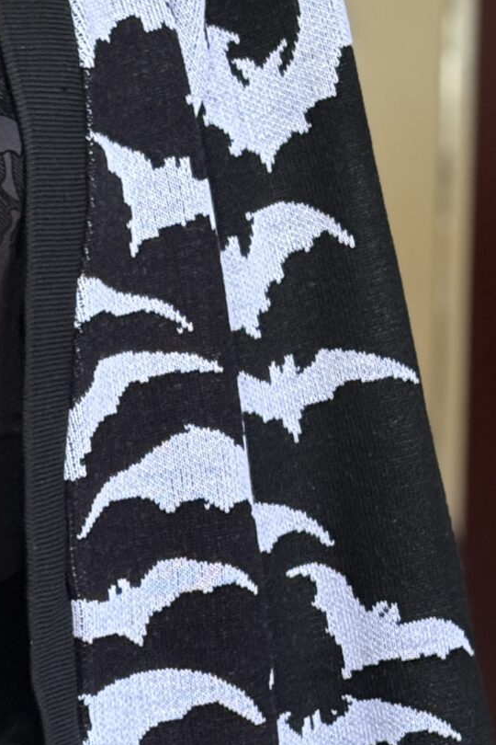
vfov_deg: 12.0
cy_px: 528
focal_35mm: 171
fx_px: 3534
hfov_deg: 7.9
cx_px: -231
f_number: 1.6
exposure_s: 1/48
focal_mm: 5.96
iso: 160
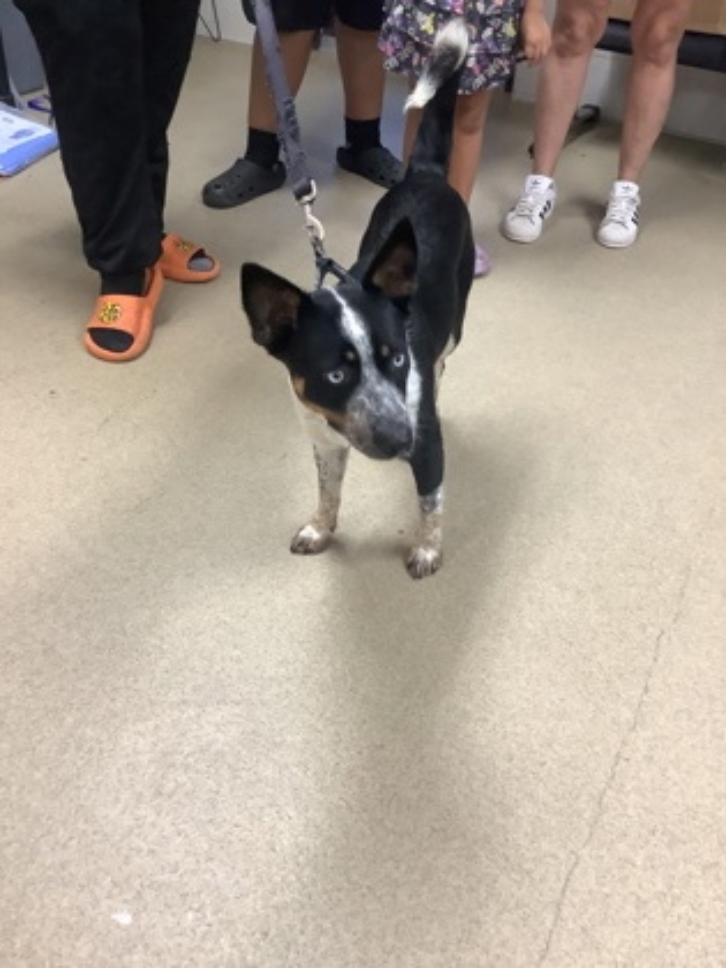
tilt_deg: -37.7
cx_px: 363
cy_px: 484
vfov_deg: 58.4
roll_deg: -4.1
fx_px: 867
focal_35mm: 31
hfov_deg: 45.4
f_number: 2.4
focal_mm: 3.3
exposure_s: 1/60
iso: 160
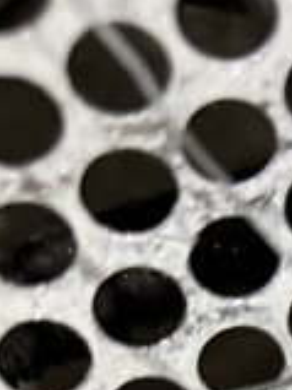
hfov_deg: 10.2
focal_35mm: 123
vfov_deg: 13.7
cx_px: 739
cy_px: 774
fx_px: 1385
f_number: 1.78
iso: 640
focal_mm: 6.86
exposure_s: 1/60
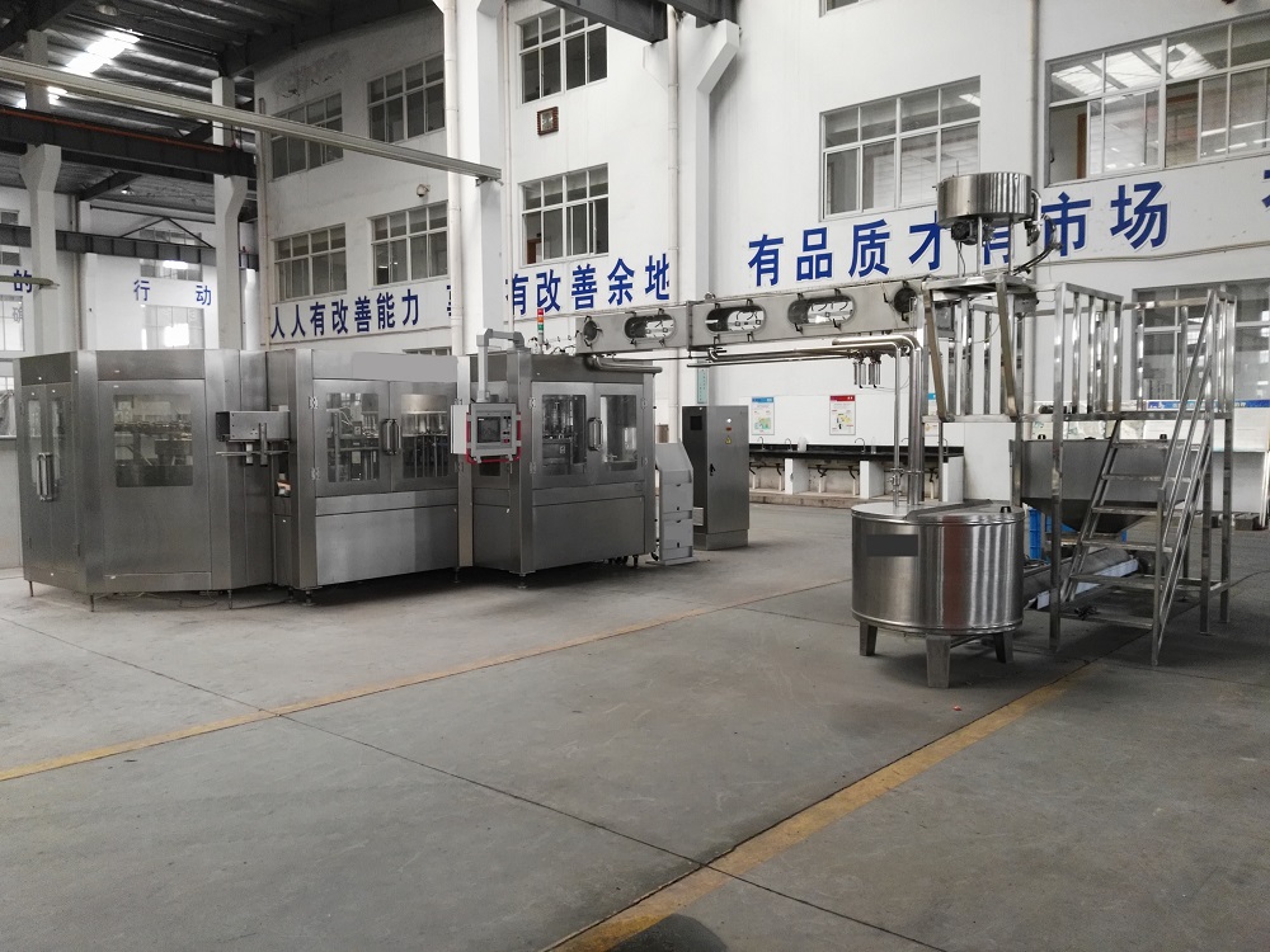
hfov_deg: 63.4
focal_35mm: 28
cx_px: 635
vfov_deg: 49.7
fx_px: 1027
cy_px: 476
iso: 125
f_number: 2
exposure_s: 1/33
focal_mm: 2.96
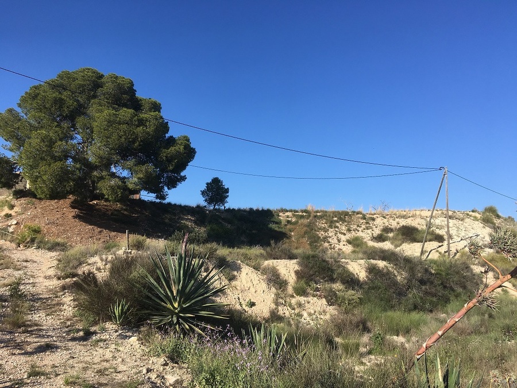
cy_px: 194
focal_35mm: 29
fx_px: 433
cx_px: 258
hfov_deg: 61.7
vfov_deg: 48.2
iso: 25
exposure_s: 1/1374
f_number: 2.2
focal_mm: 4.15
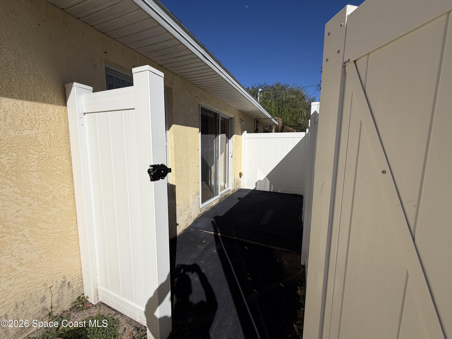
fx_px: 183
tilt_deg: -8.6
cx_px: 226
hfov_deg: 102.1
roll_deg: -0.5
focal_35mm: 14
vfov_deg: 85.7
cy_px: 170
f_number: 2.2
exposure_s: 1/2320
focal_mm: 2.22
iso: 20
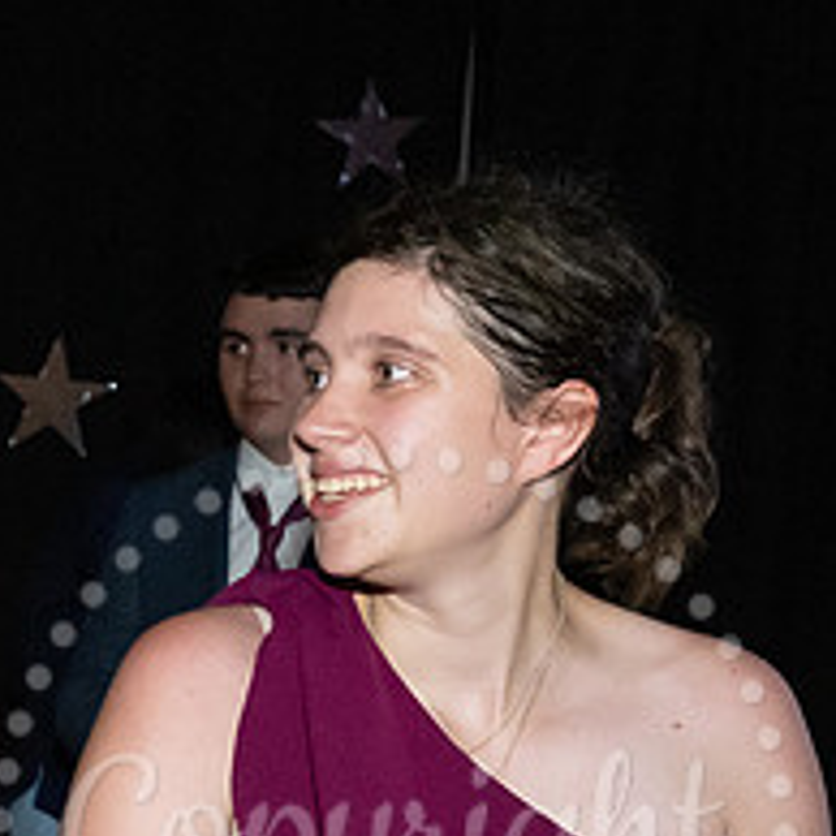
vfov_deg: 15.6
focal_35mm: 110
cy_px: 752
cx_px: -318
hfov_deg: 15.0
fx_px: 3006
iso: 6400
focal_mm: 30
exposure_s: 1/100
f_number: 5.6
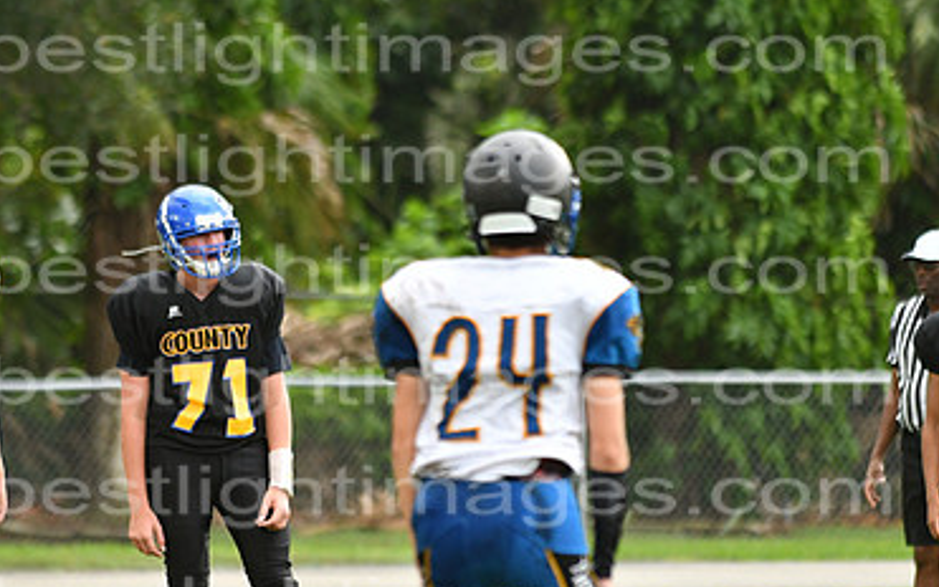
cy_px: 442
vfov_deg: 3.9
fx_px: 8574
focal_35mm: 335
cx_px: 324
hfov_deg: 6.3
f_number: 3.5
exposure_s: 1/1000
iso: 1000
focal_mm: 140
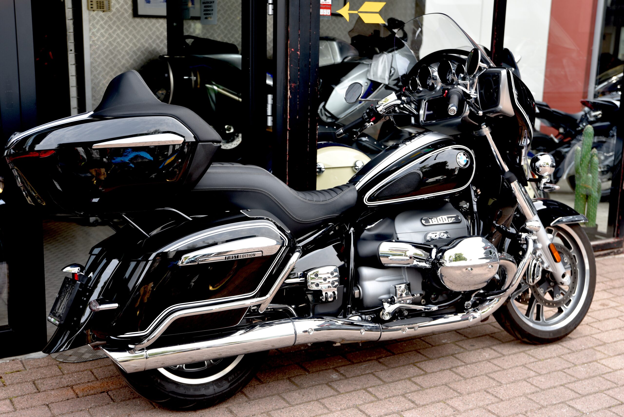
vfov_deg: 28.1
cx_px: 312
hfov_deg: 41.1
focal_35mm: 48
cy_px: 208
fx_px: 832
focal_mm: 48
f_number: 4.5
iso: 100
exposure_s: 1/80
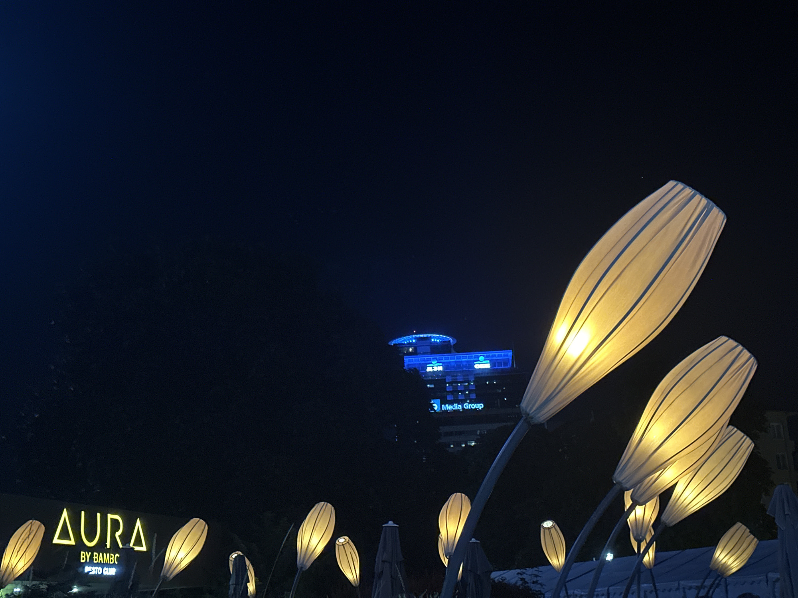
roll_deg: +2.6
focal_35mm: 48
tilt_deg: +14.5
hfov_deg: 39.7
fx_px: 1107
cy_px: 299
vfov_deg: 30.3
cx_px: 399
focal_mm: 6.86
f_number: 1.78
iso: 640
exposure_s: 1/25
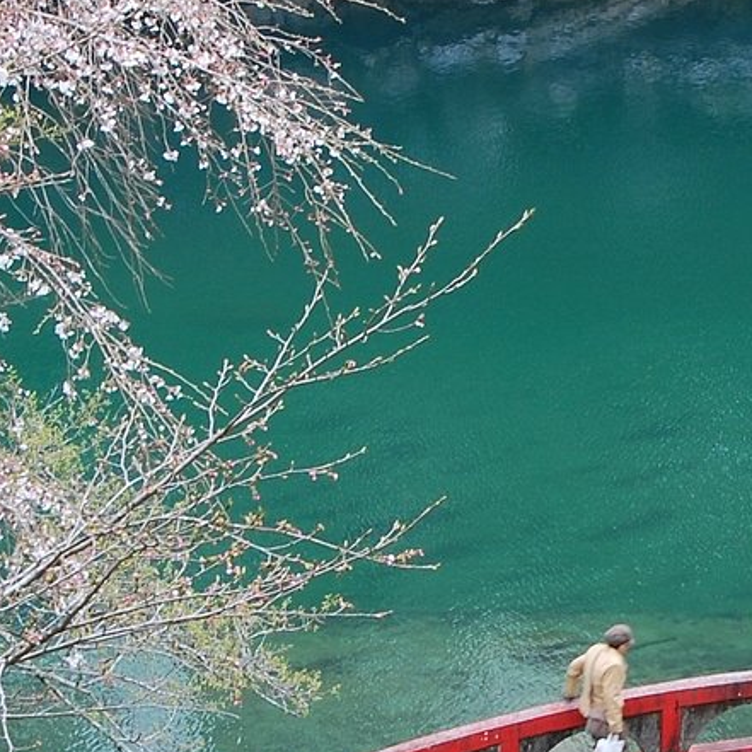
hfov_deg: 11.1
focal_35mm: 157
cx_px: 684
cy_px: 541
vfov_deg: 11.1
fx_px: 3859
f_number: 9
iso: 100
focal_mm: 28
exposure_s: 1/25
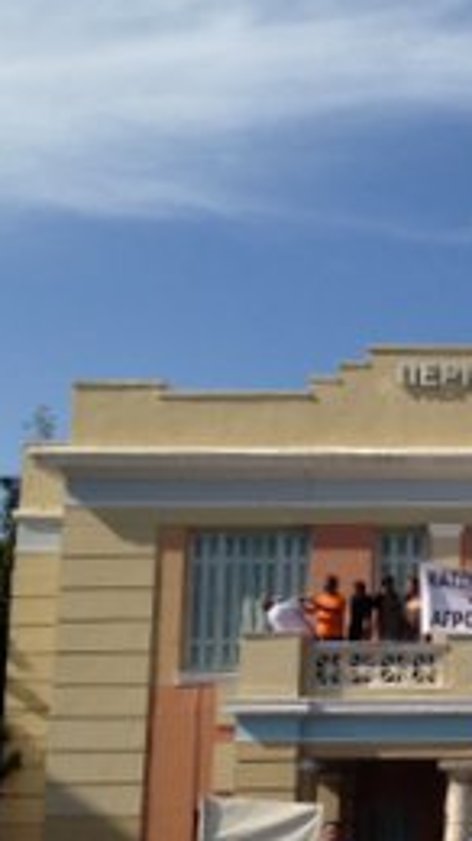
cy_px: 585
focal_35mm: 72
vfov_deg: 29.1
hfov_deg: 15.6
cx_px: 682
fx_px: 1604
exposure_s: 1/1972
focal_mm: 4.28
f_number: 2.4
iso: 50
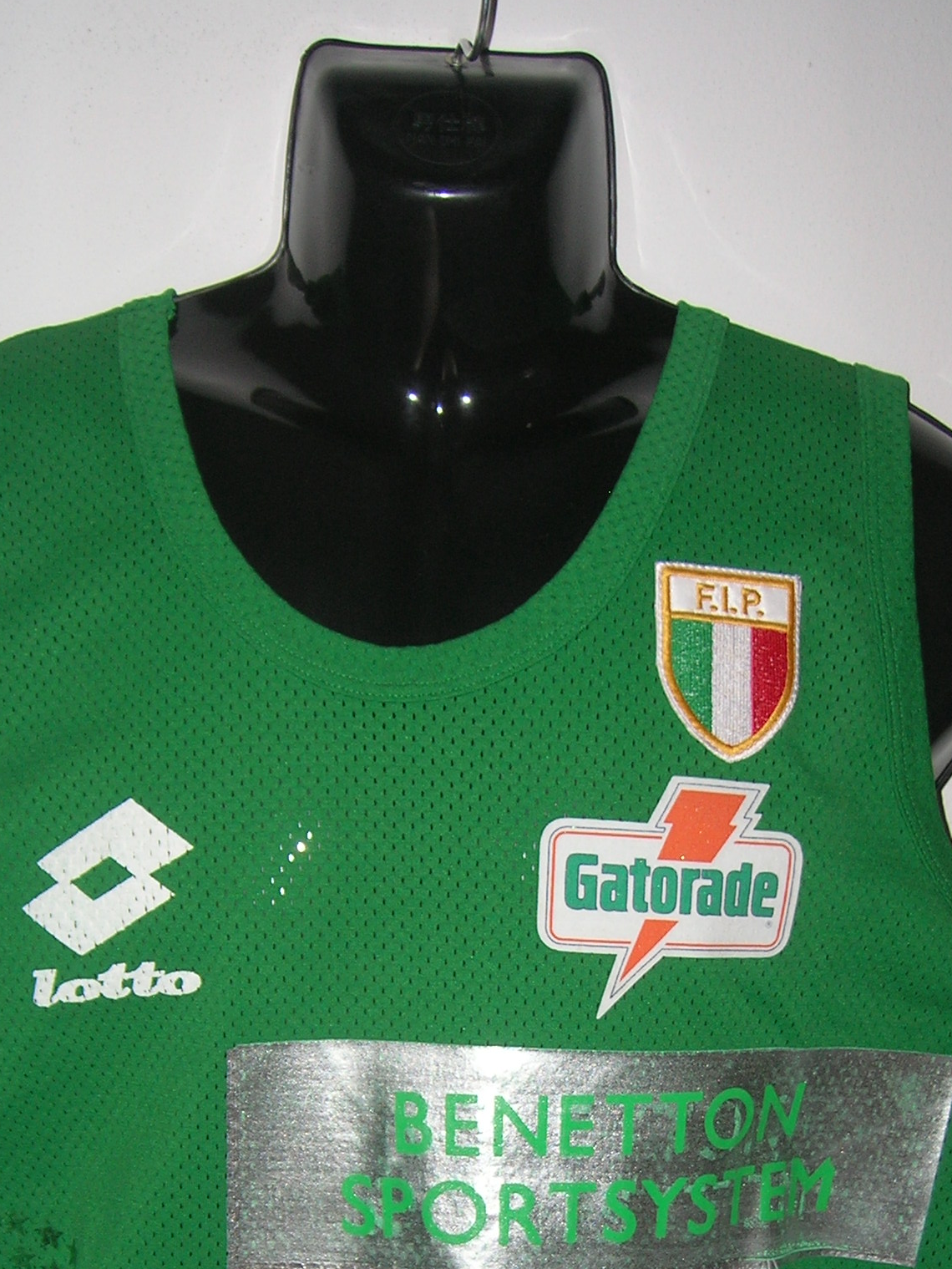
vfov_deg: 32.0
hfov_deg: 25.2
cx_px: 447
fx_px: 2126
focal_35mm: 58
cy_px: 1080
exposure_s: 1/60.1
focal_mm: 5.7
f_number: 2.9
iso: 50
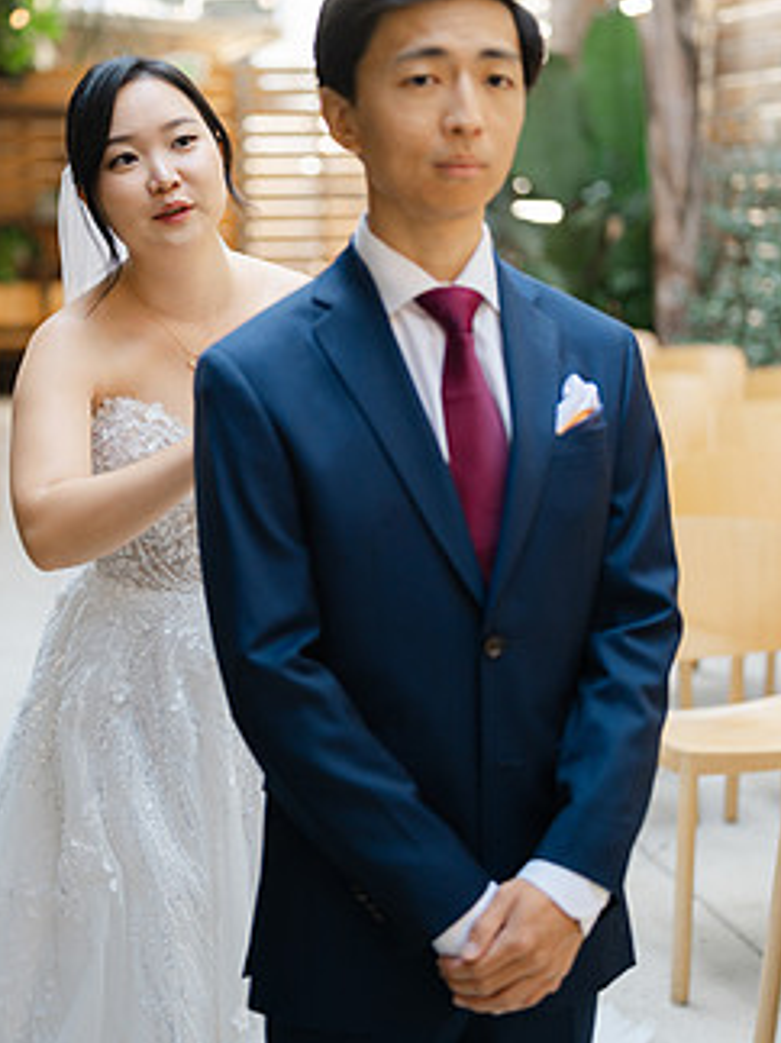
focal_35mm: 67
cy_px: 404
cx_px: 313
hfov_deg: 21.9
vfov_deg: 28.9
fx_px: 2017
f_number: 1.8
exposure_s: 1/200
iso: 125
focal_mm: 50
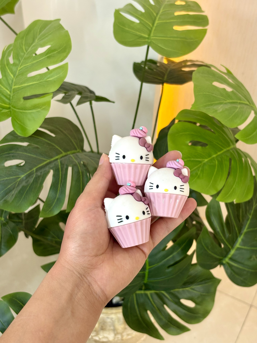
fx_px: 515
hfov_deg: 28.0
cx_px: 128
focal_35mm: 52
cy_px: 172
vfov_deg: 36.8
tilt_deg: -45.7
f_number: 1.6
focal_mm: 5.96
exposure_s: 1/50
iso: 80
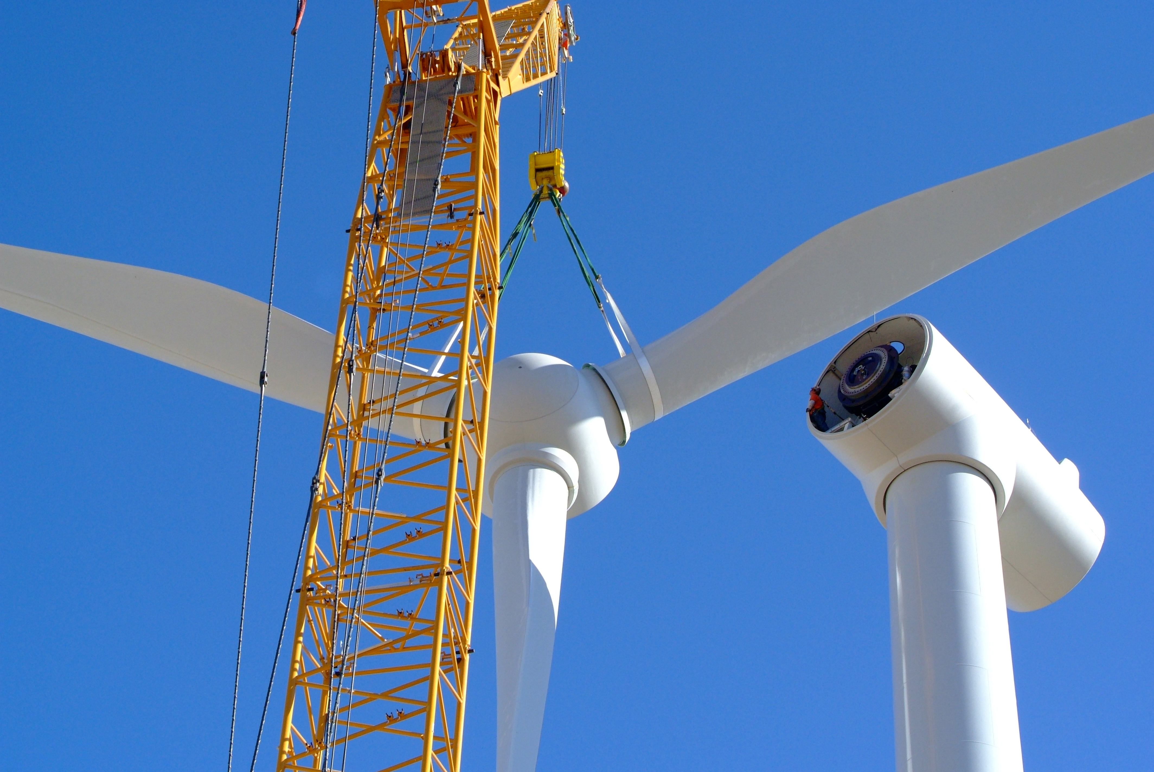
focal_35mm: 105
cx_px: 577
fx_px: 3369
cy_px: 386
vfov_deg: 13.1
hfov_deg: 19.4
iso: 800
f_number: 13
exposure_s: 1/750
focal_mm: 70
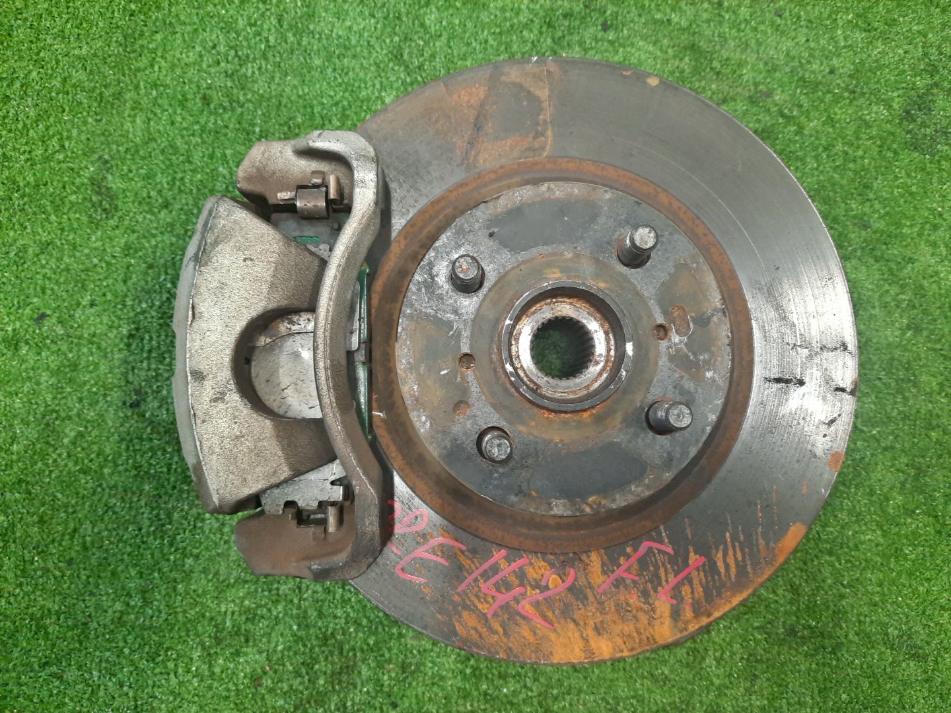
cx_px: 476
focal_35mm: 25
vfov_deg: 54.9
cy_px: 356
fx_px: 687
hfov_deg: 69.4
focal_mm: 4.6
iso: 363
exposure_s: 1/50
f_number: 2
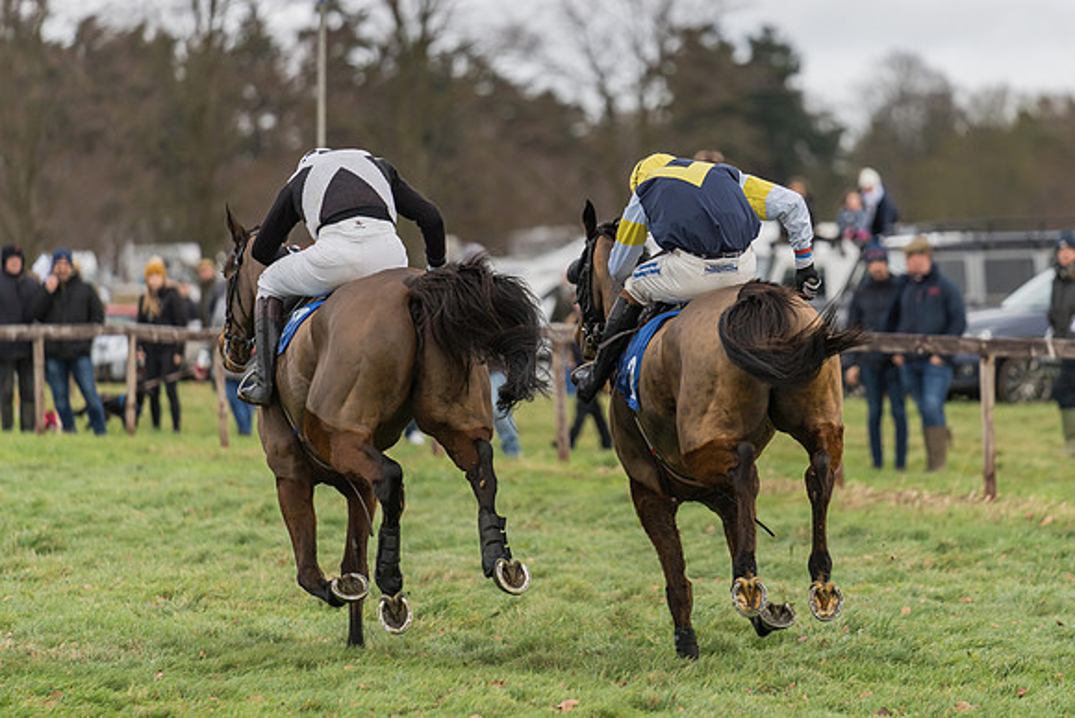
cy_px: 262
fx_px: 7405
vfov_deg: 5.5
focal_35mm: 248
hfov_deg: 8.3
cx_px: 635
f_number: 2.8
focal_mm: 195
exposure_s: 1/1000
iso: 400
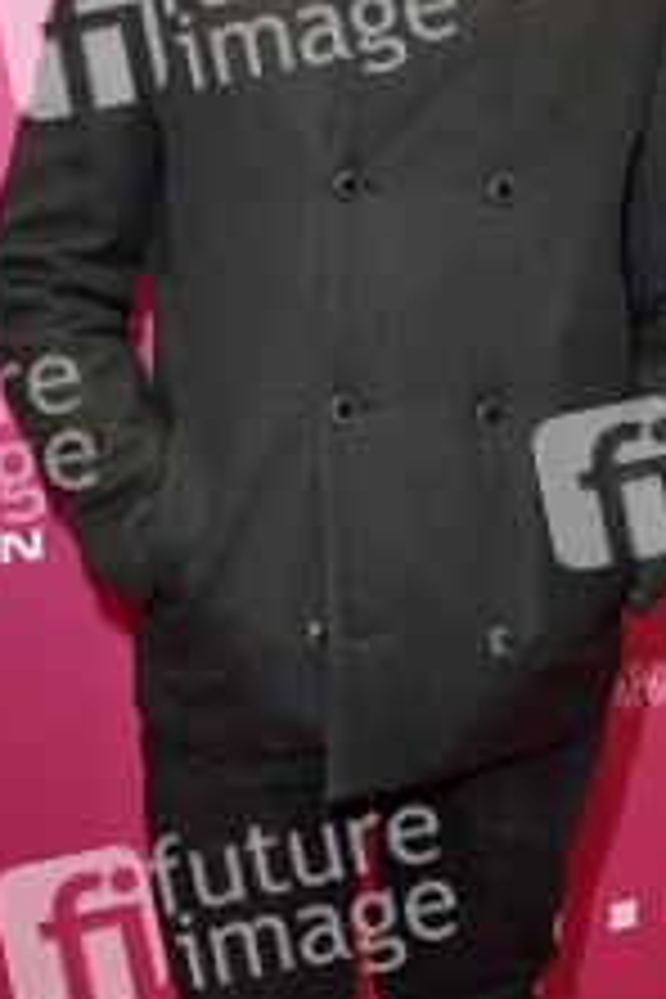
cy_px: 238
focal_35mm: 73
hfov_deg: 18.7
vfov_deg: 27.3
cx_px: 356
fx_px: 2023
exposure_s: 1/160
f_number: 6.3
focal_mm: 27
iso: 500
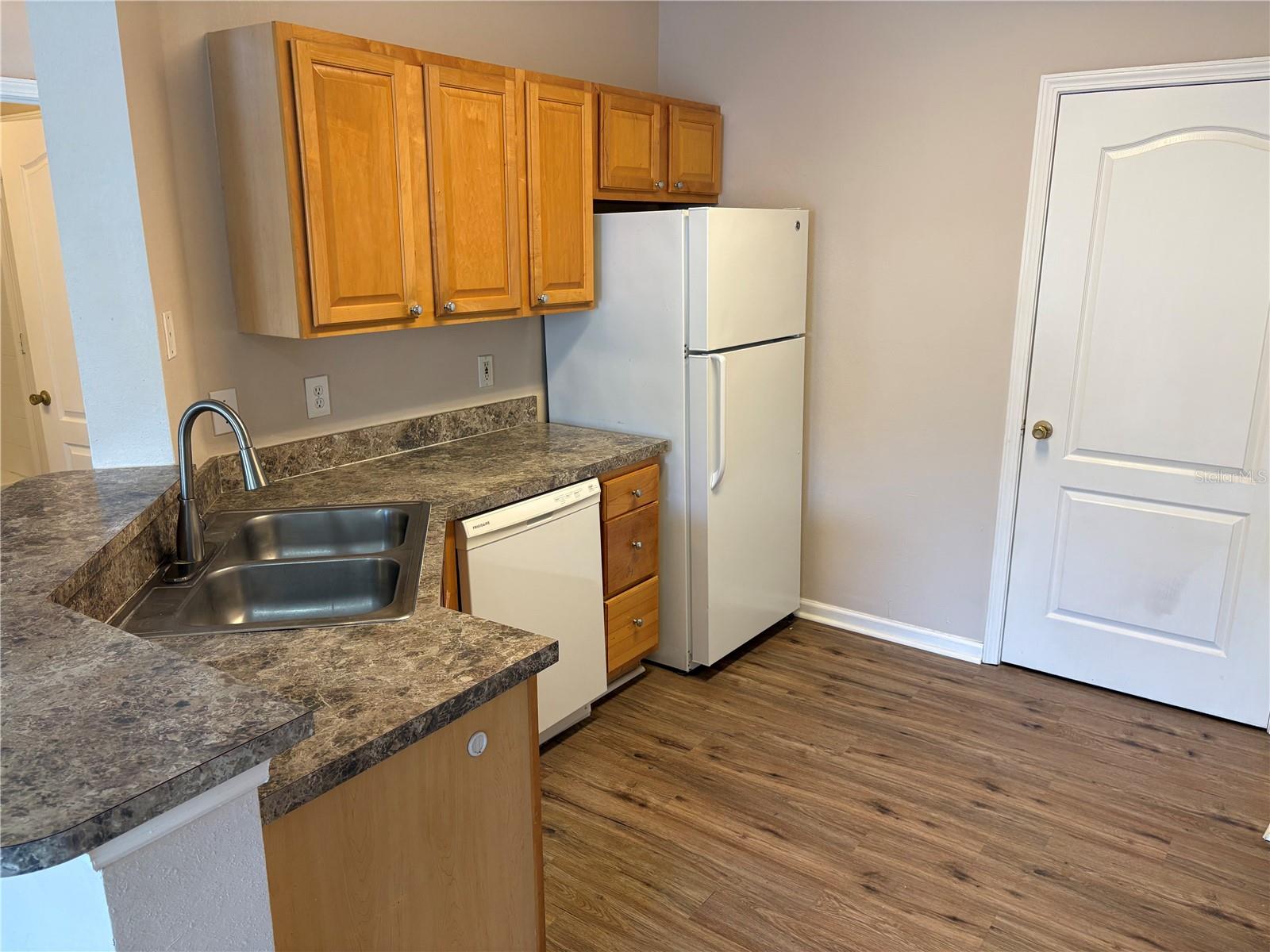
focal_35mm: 26
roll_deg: +0.3
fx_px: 954
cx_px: 635
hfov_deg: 67.3
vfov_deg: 53.1
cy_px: 476
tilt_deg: -13.5
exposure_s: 1/120
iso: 125
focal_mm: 5.96
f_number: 1.6
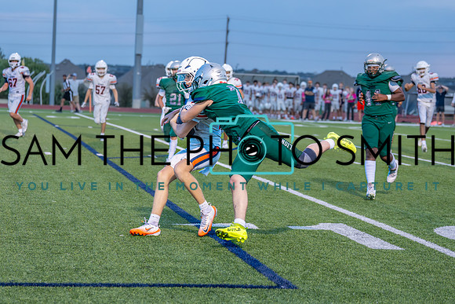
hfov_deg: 21.2
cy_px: 132
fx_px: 1218
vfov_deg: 14.2
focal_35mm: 96
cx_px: 213
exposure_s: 1/1000
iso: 1600
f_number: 2.8
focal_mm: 70
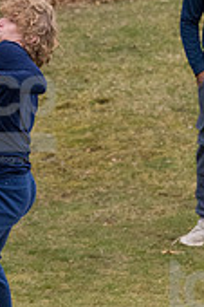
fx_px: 5238
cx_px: 14
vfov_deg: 3.4
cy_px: 114
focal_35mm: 615
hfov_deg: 2.2
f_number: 5
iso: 2000
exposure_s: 1/2000
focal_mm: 155
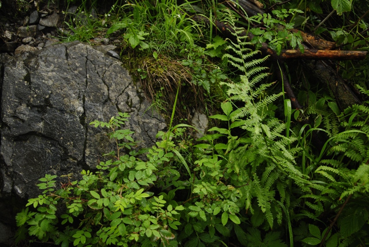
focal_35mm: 45
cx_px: 184
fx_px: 462
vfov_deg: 30.0
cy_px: 124
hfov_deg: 43.5
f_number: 4.2
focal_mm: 30
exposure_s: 1/100
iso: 400
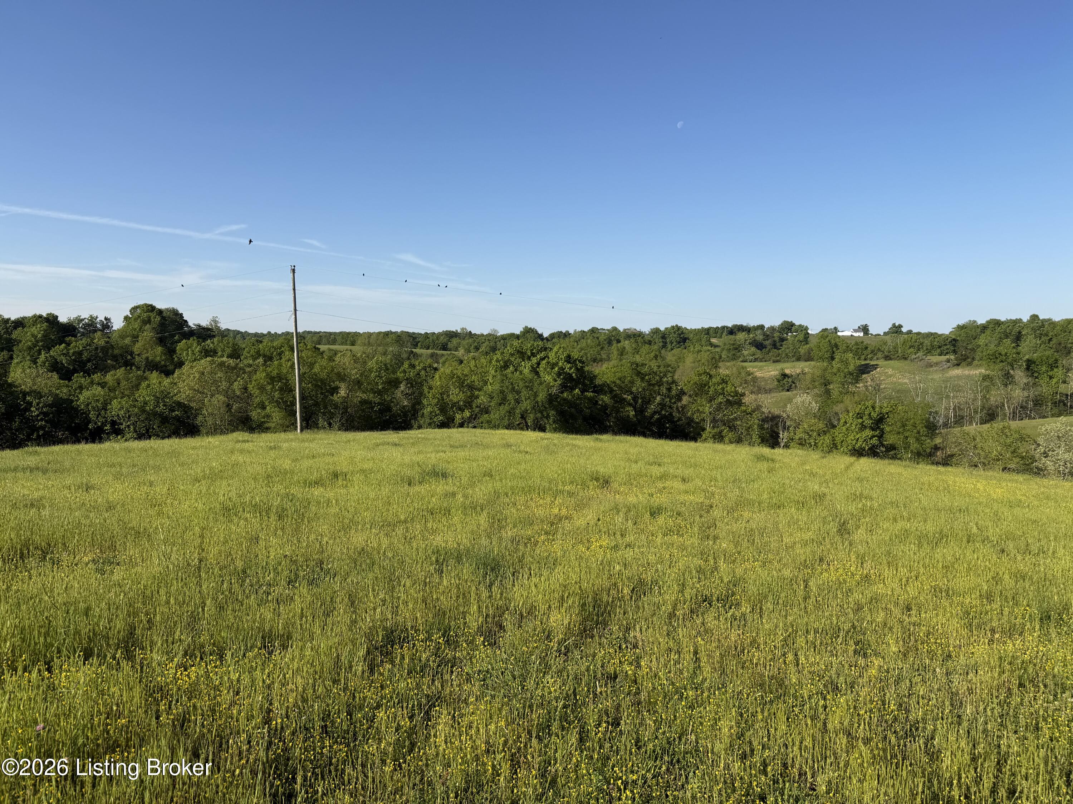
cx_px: 536
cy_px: 402
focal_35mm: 24
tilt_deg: -5.3
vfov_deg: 56.8
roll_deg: +0.3
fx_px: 744
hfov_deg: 71.6
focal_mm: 6.76
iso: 80
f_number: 1.78
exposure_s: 1/4673
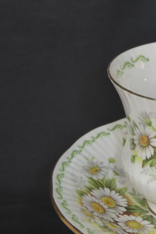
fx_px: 585
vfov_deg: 22.6
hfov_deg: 14.7
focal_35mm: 90
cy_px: 130
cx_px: 190
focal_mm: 7.9
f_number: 4.1
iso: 125
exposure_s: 1/60
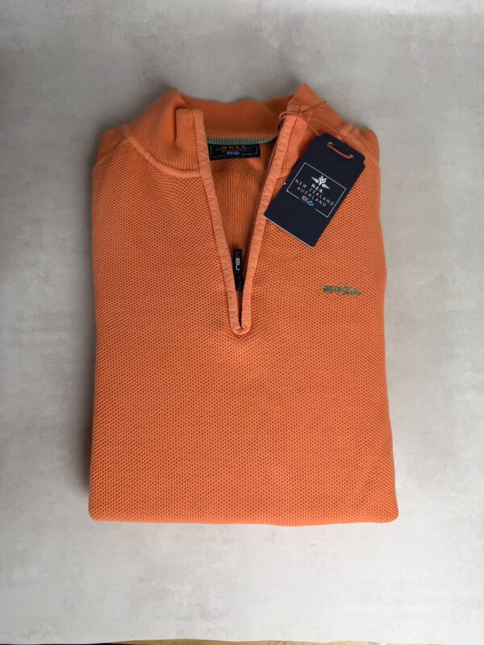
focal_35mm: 24
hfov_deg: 56.8
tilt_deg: -82.1
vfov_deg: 71.6
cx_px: 242
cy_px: 322
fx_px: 447
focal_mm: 6.76
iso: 64
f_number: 1.78
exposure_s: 1/121
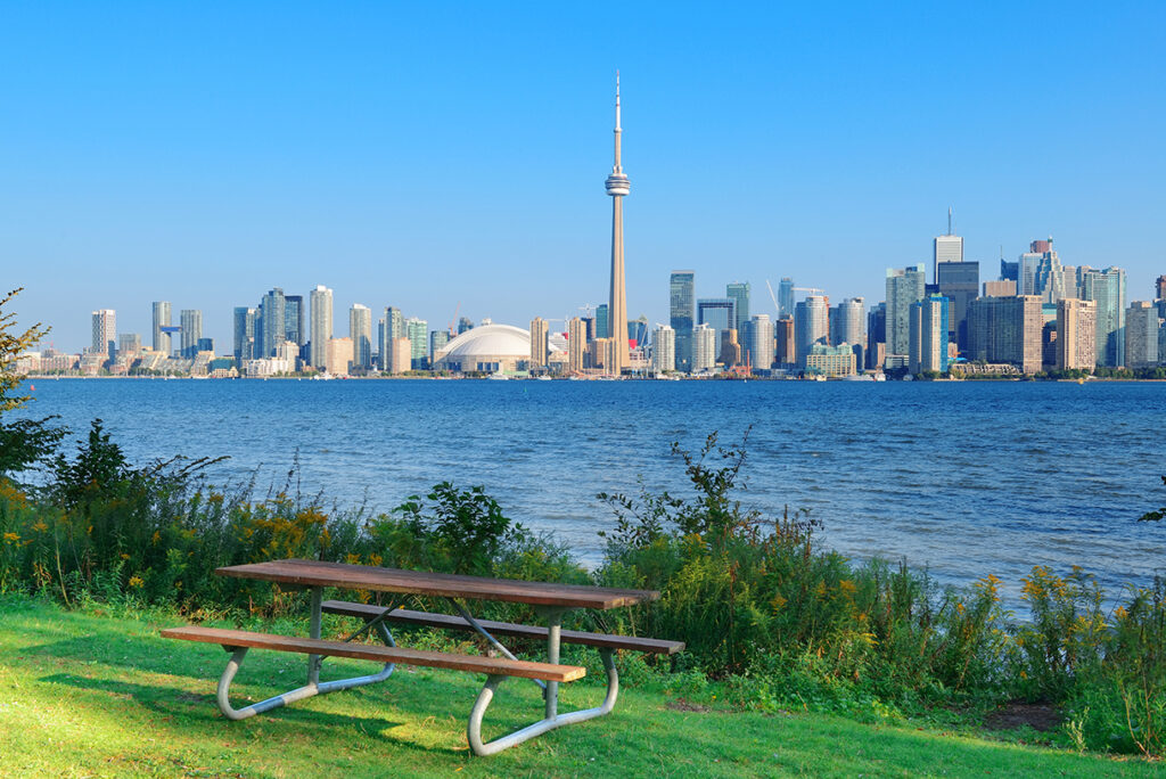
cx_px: 583
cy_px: 390
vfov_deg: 33.4
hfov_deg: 48.4
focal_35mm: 40
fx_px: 1296
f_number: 14
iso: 560
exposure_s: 1/40
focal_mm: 40
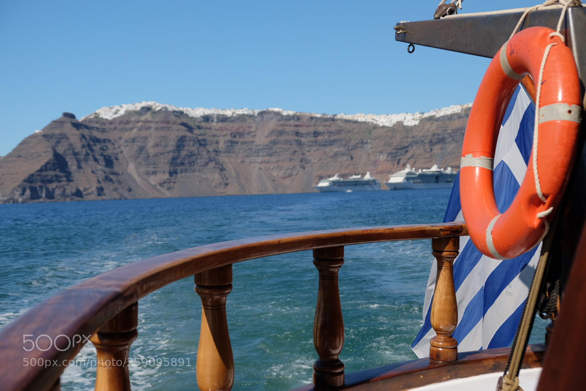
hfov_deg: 44.5
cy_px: 196
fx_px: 716
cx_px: 293
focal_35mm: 44
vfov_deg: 30.5
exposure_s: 1/1400
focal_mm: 29.3
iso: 400
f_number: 4.3
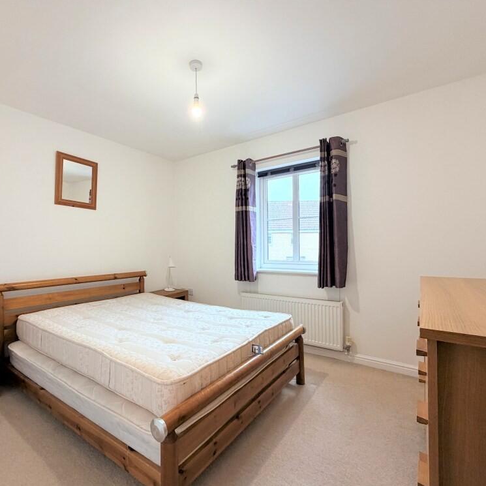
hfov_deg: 83.7
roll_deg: +1.0
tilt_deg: +0.0
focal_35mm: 17
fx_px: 270
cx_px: 219
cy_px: 247
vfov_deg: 84.0
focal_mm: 2.22
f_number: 2.2
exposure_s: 1/100
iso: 320
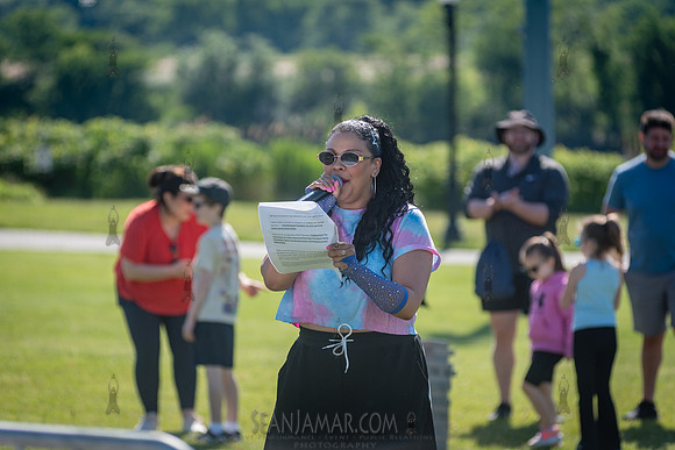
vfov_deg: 7.4
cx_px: 338
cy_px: 225
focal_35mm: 185
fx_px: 3469
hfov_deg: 11.1
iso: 200
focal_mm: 185
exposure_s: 1/800
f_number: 5
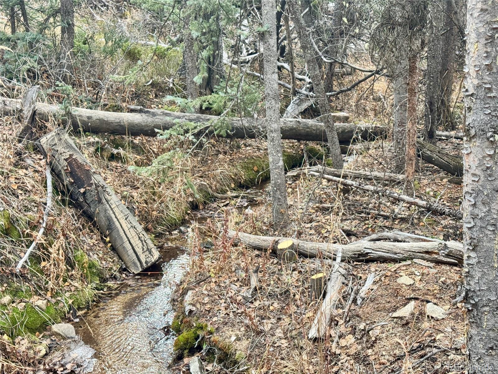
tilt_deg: -22.2
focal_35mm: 48
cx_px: 249
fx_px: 691
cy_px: 187
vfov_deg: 30.3
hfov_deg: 39.7
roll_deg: +0.5
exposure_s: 1/121
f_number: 1.78
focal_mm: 6.76
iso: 80
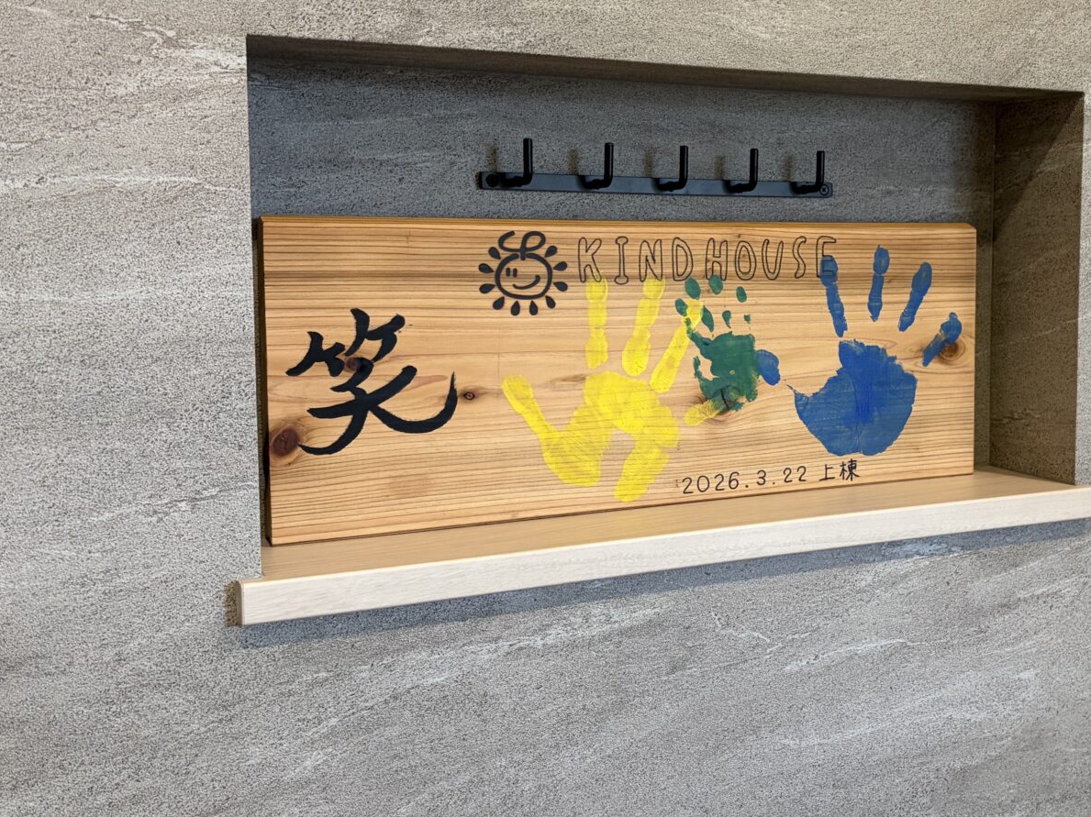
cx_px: 743
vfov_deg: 34.3
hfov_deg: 44.0
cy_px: 353
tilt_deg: -5.5
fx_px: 1323
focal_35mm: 42
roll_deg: +0.3
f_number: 1.6
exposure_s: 1/60
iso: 160
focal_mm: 5.96
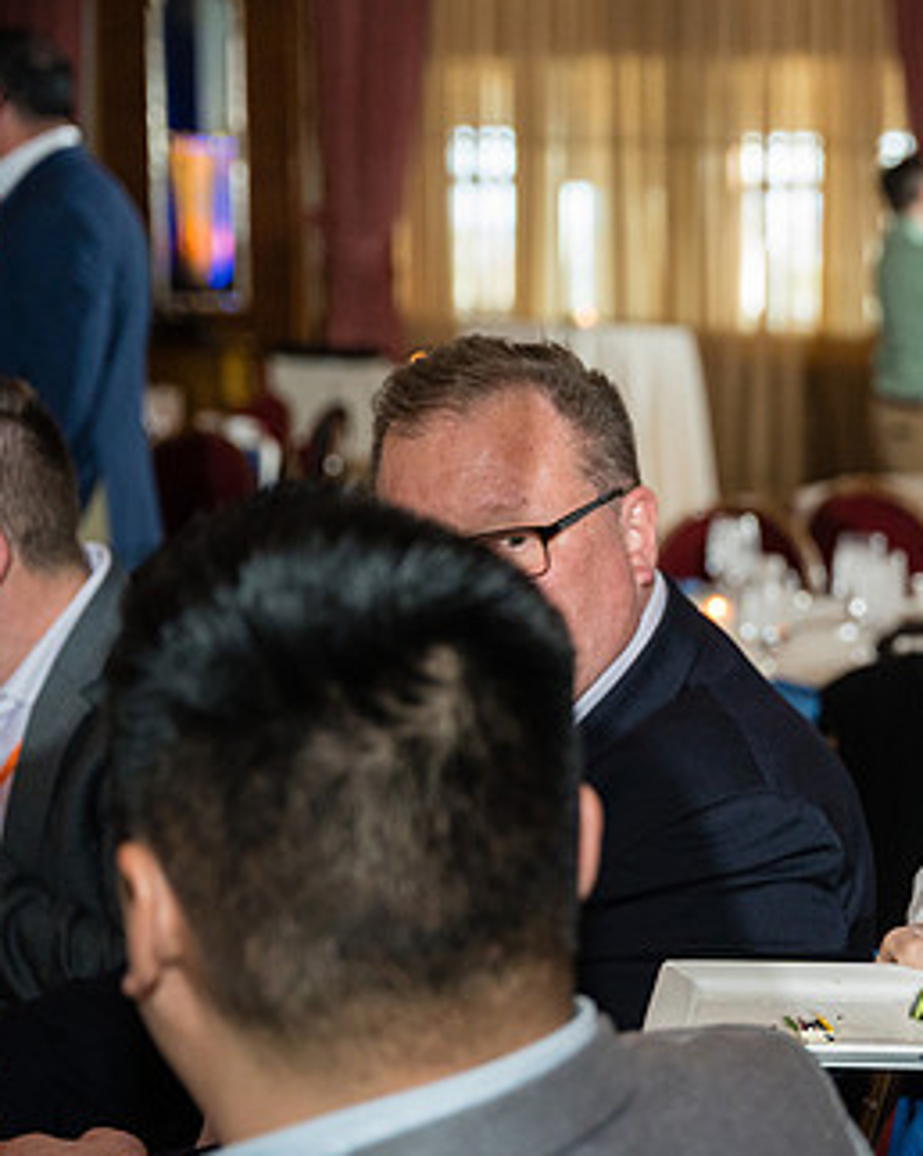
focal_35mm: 81
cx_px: 1020
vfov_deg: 23.6
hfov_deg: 18.2
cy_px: 657
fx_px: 2768
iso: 2500
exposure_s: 1/250
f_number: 2.8
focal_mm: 48
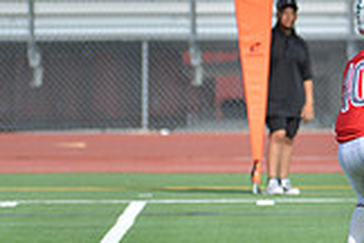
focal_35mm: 717
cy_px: 105
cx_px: 470
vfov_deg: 1.9
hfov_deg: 2.9
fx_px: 7249
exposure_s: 1/1600
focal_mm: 200
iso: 100
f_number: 2.8
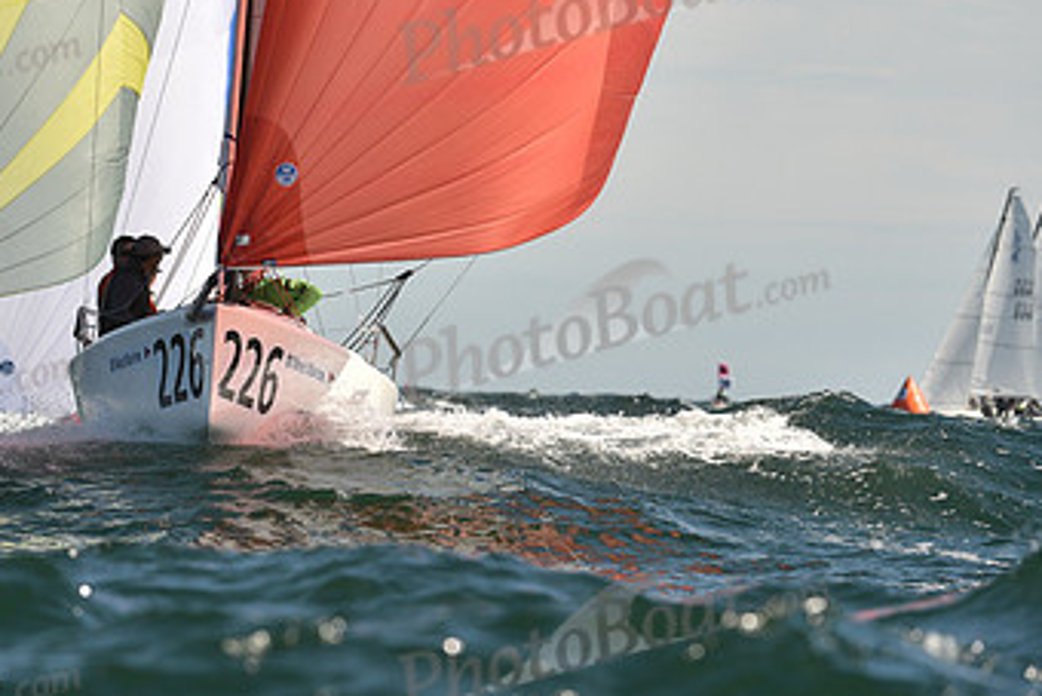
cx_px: 242
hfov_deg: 4.5
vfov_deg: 3.0
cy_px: 207
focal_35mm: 460
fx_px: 13319
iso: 250
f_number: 6.3
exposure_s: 1/1250
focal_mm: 270
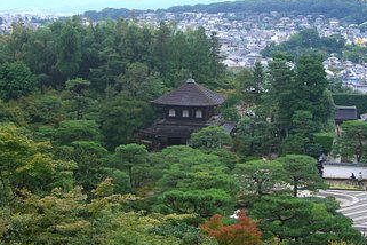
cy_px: 71
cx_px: 199
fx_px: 642
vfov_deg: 21.4
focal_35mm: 63
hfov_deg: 31.9
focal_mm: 7.9
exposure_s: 1/250
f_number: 2.8
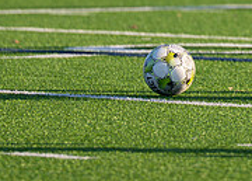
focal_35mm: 1123
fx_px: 8046
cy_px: -111
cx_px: 414
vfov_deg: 1.3
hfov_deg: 1.8
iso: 200
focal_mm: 200
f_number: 2.8
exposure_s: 1/2500
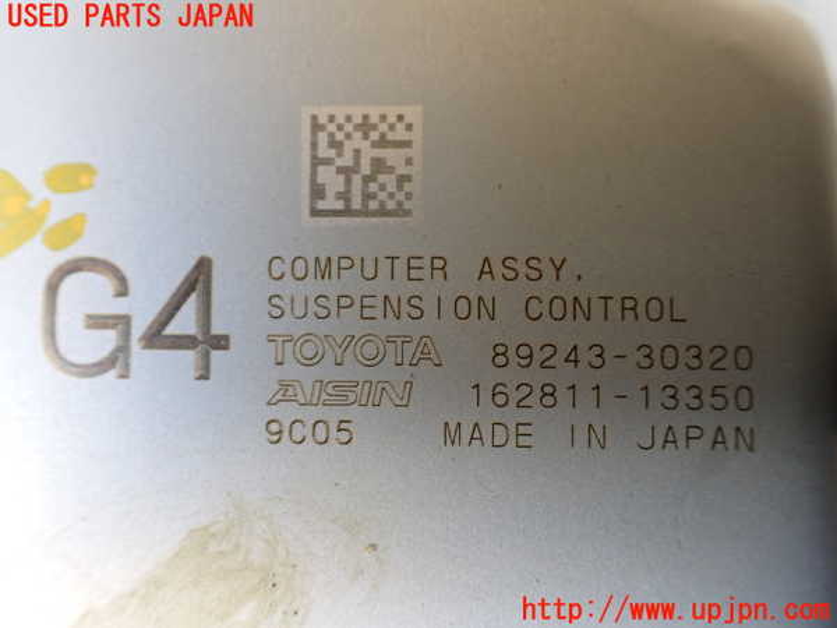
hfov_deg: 60.0
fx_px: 725
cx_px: 418
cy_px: 314
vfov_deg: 46.8
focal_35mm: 30
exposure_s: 1/125
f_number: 2.3
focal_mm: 5.4
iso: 400
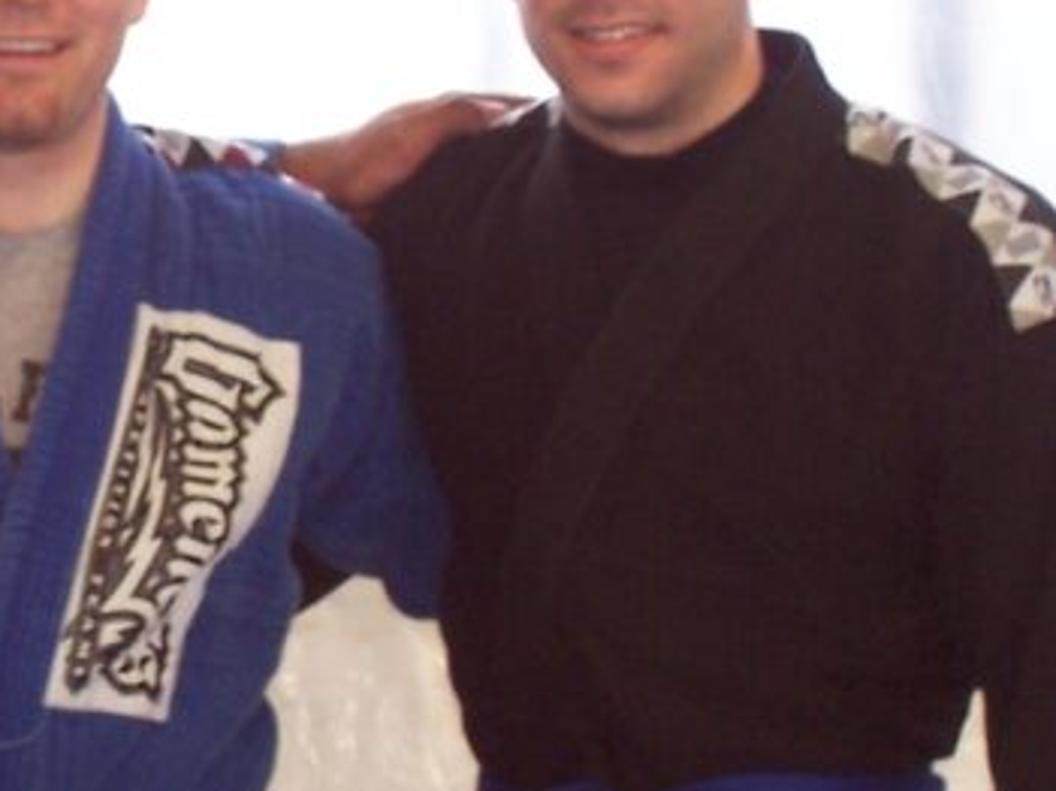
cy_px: 402
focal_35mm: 240
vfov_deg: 6.2
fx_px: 7316
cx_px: -269
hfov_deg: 8.2
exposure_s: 1/20
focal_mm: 13.5
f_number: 4.1
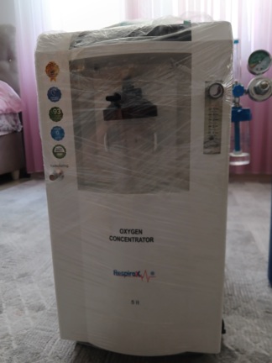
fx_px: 272
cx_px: 136
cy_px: 182
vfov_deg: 67.3
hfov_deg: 53.1
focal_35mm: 26
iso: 200
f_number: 1.8
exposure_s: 1/33.3
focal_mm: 3.98
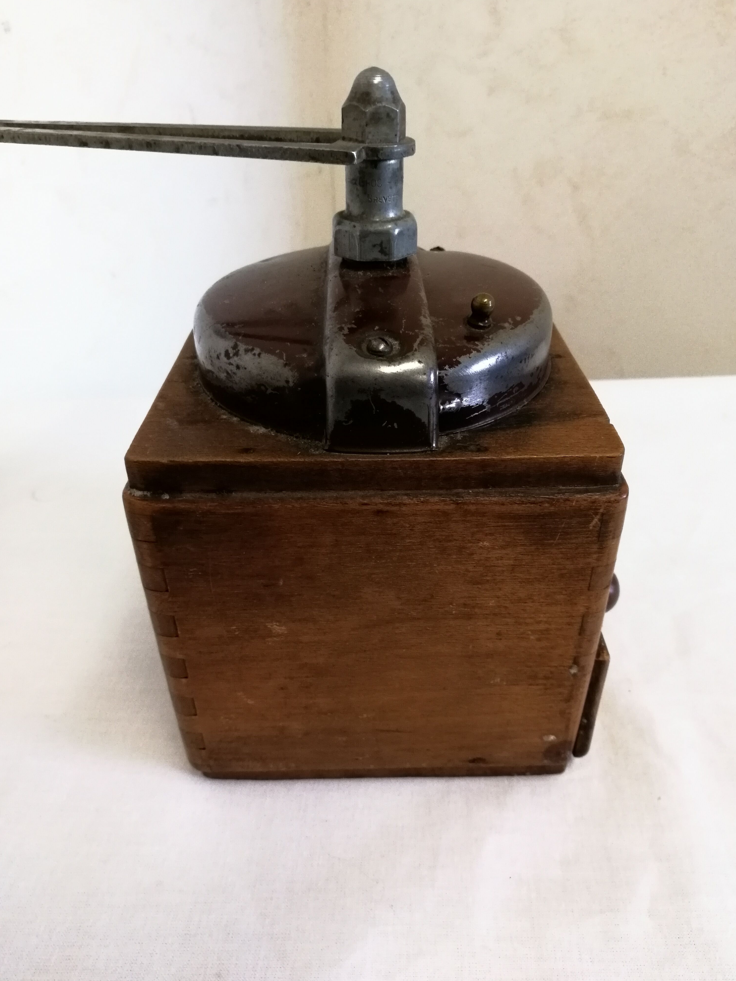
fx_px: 709
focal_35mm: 25
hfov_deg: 54.9
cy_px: 485
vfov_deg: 69.4
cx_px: 382
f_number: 2.2
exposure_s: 1/50
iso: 100
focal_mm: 2.38
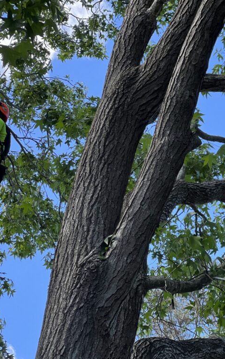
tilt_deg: +42.4
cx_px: 142
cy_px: 179
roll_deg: +7.1
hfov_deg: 11.9
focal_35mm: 110
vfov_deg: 18.9
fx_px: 1079
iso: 25
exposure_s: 1/121
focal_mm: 9
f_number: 2.8
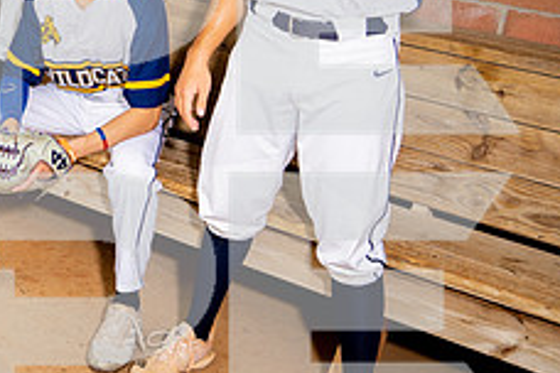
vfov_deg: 21.5
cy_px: 6
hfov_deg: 28.7
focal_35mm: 61
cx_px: -106
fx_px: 949
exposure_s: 1/250
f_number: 7.1
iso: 100
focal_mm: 24
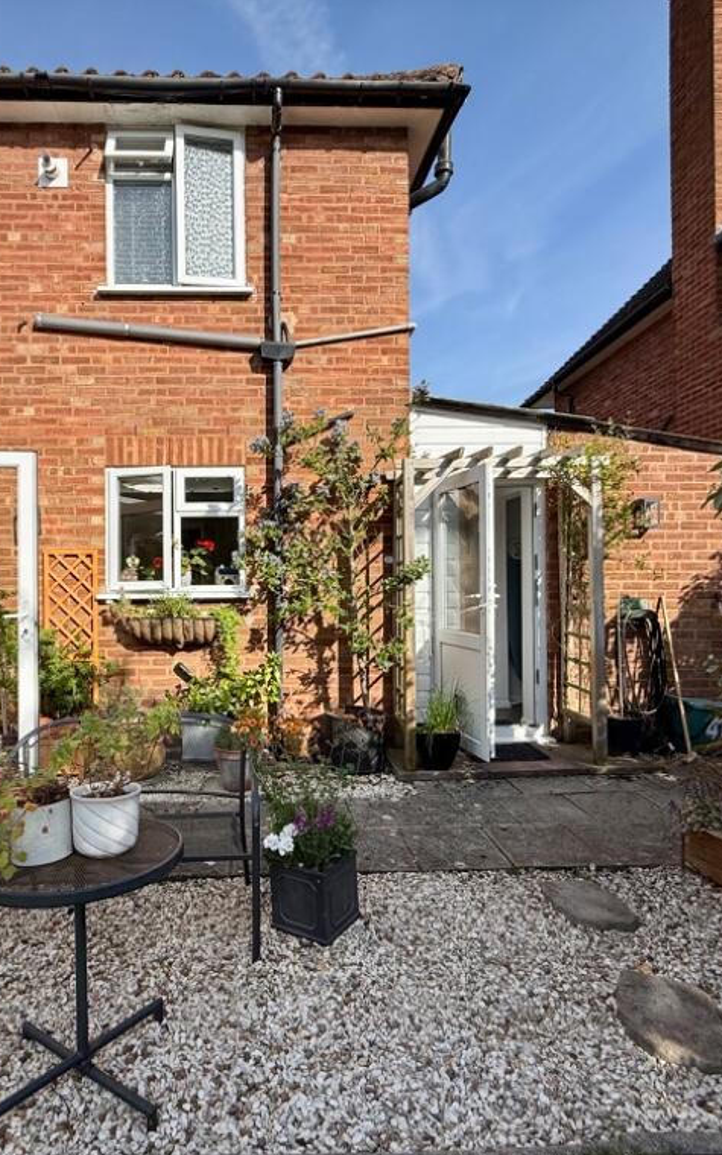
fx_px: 630
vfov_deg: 85.1
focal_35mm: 20
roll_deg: +0.0
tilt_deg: +1.8
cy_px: 581
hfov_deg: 58.9
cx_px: 269
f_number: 2.2
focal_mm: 2.22
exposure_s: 1/1745
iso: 50
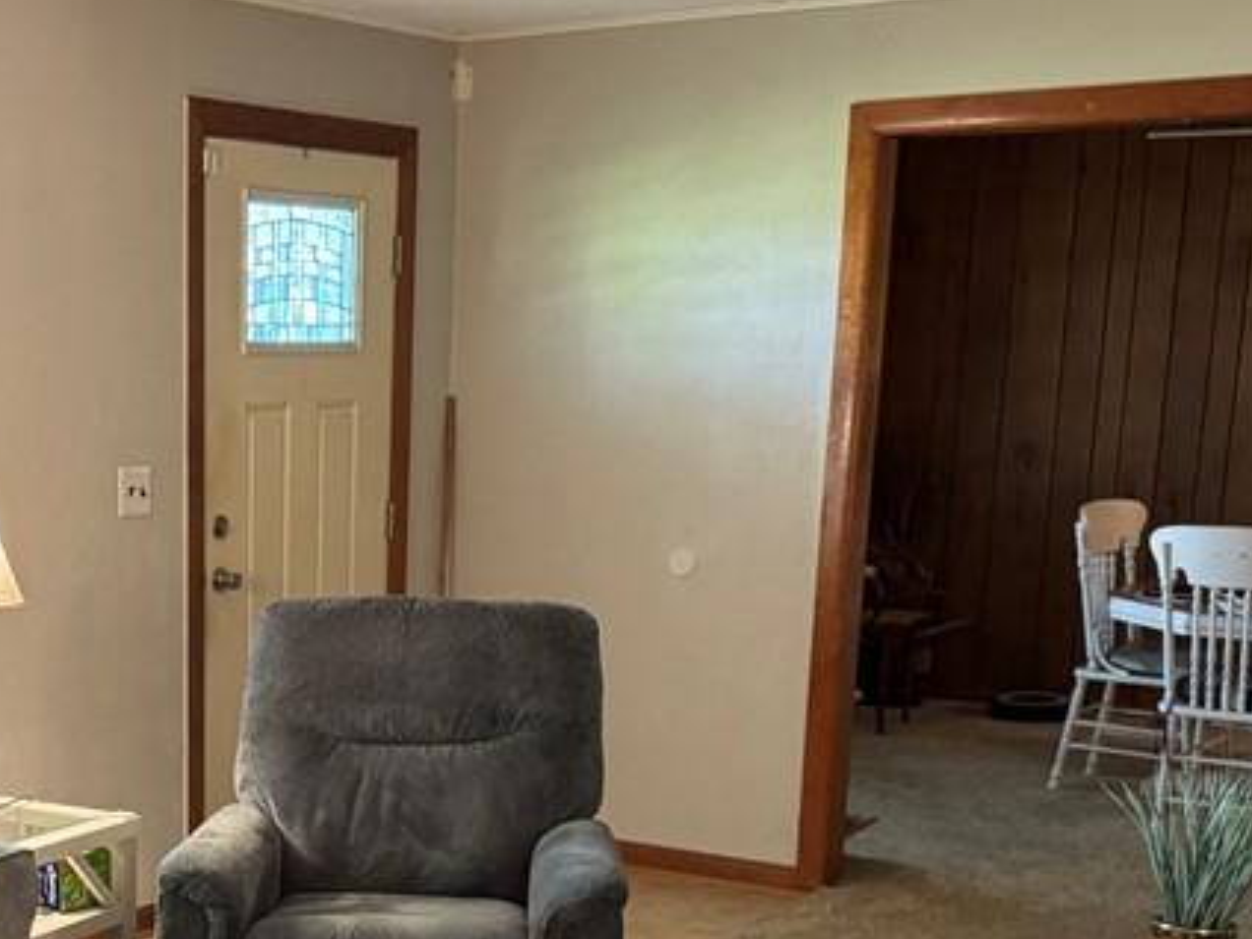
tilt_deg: -14.8
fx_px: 2098
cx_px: 189
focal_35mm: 58
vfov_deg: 24.3
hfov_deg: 32.0
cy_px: 898
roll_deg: -0.4
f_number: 1.78
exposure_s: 1/60
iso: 640
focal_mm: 6.76
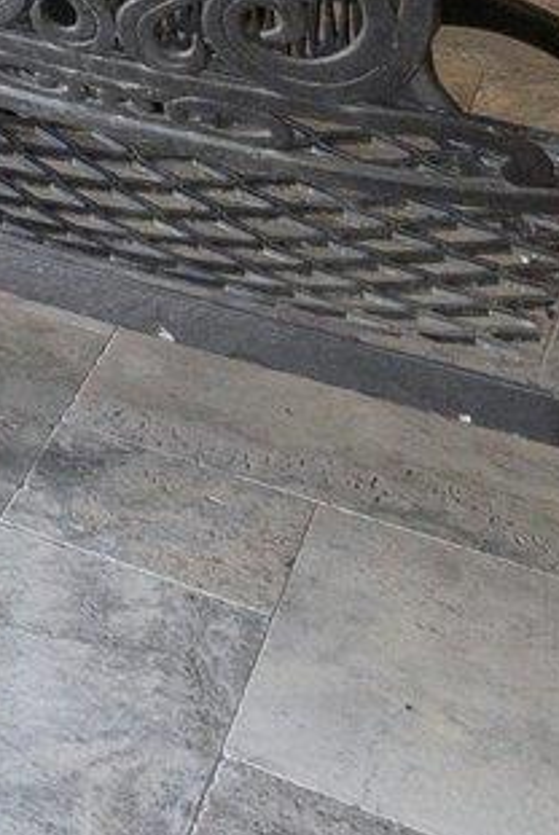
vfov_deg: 16.9
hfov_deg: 10.4
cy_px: -795
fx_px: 2138
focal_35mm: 92
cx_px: -1148
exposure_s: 1/200
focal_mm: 14
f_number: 8
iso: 800
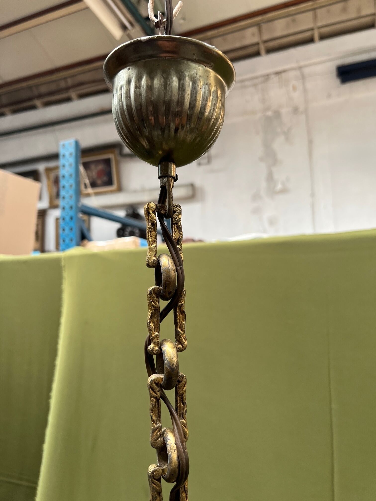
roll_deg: +1.0
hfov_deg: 53.1
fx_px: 377
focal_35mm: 26
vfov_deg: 67.3
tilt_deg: +7.2
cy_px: 250
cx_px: 188
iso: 80
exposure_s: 1/121
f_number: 1.5
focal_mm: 5.7
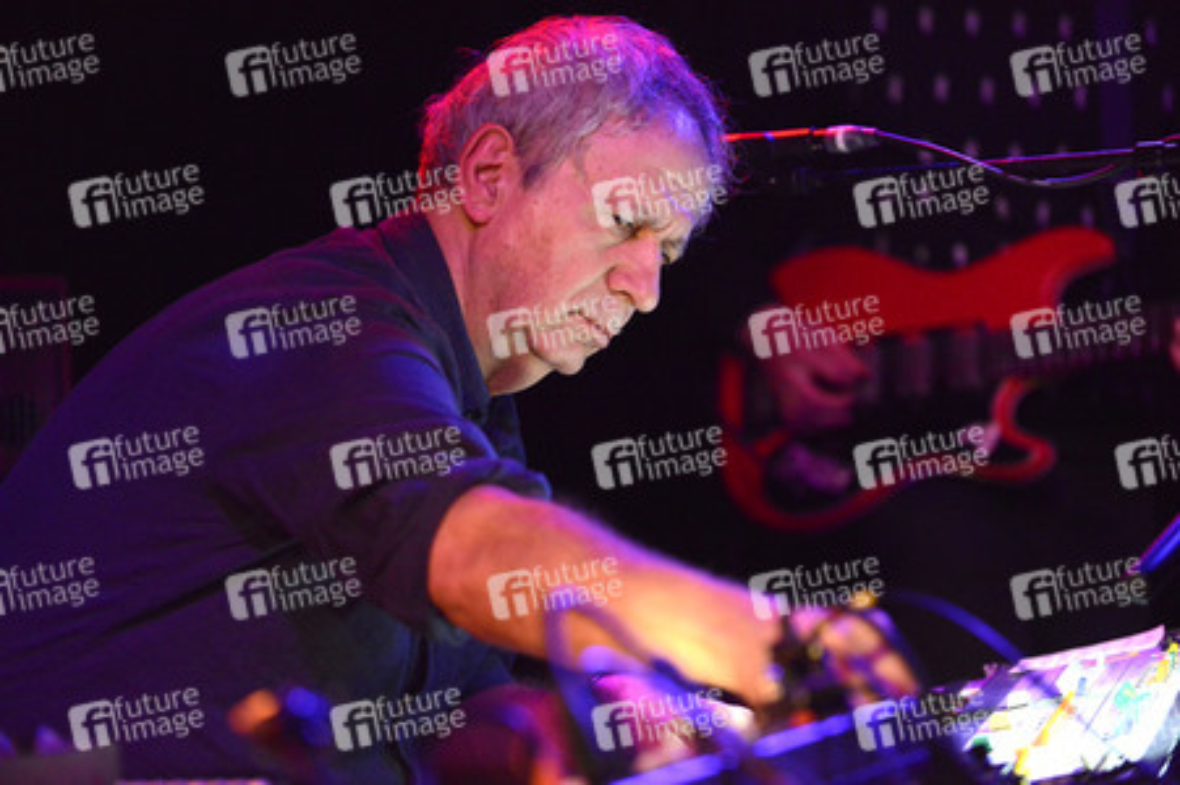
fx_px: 3603
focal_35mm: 110
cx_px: 590
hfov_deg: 18.6
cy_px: 392
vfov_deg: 12.4
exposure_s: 1/320
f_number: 2.8
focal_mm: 110
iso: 8063
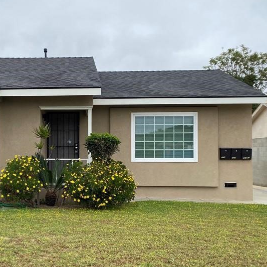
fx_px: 384
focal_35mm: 44
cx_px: 61
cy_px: 154
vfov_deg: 38.3
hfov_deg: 37.2
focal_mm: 4.25
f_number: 1.8
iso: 32
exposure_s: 1/1412
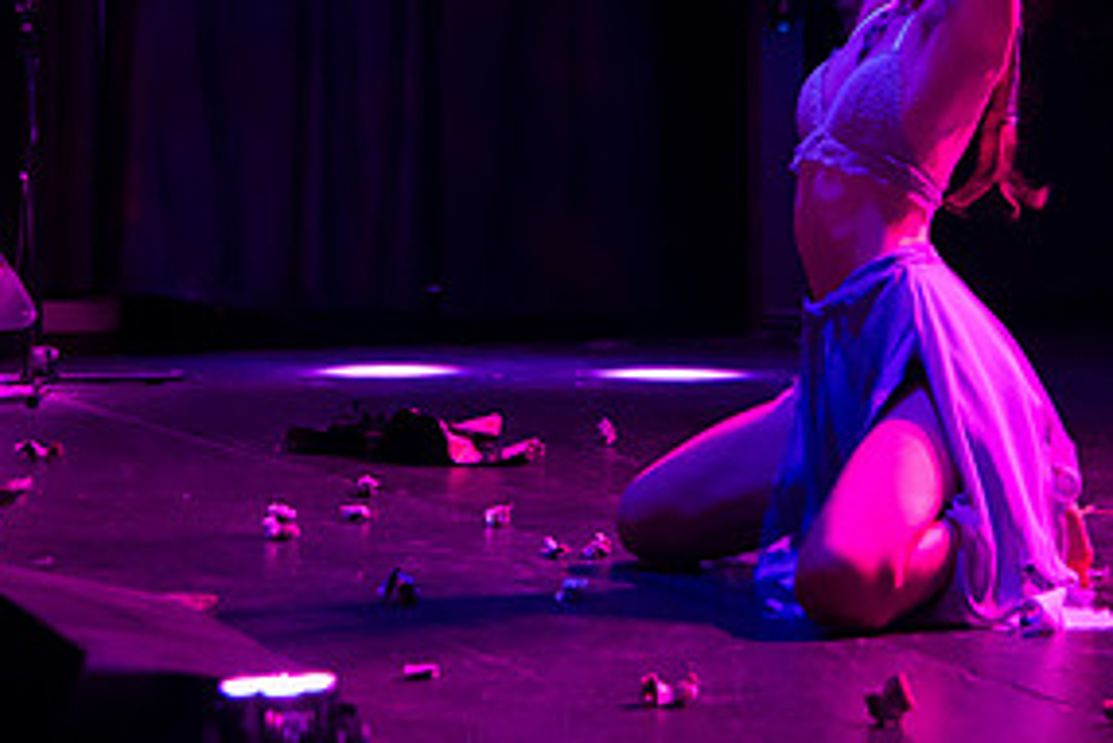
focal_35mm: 110
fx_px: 3402
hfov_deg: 18.6
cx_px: 551
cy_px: 0
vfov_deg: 12.3
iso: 8000
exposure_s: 1/30
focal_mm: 52
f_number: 4
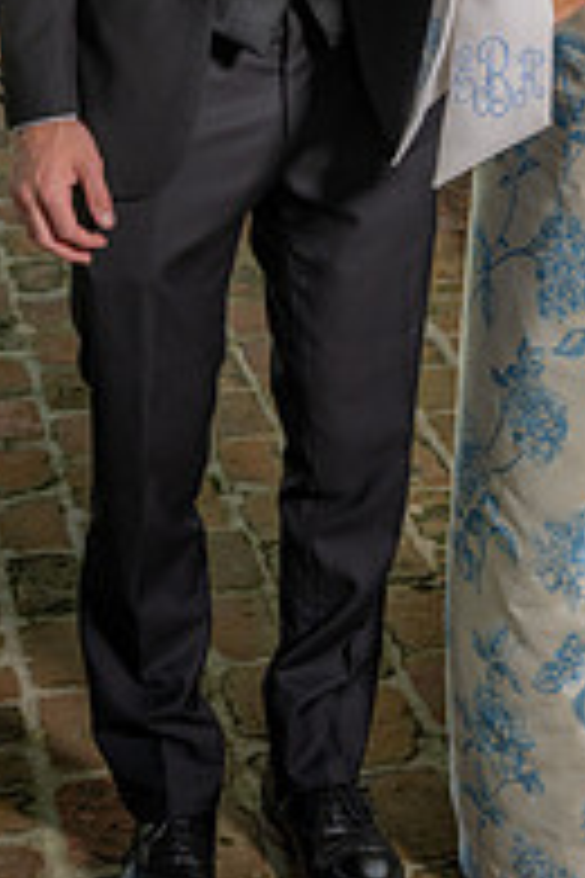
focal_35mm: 111
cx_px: 500
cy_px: -50
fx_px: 2705
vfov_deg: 17.9
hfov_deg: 12.3
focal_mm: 48
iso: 100
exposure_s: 1/160
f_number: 5.6
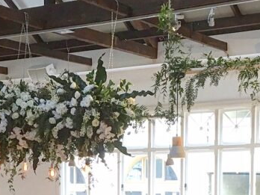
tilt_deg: -5.0
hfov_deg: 19.5
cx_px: 55
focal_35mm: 100
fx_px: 751
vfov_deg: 14.1
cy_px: 261
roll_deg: +0.5
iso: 40
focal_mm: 4.15
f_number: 2.2
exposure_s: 1/17
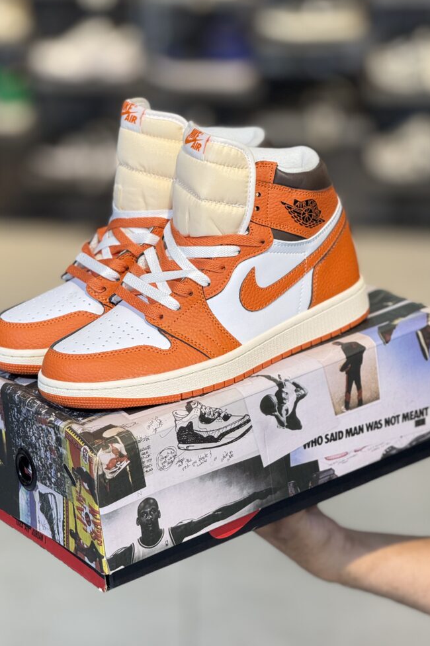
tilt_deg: -13.2
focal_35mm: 131
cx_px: 200
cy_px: 312
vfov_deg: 15.7
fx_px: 2349
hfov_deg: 10.5
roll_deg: -1.2
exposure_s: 1/100
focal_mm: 15.66
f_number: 2.8
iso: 160
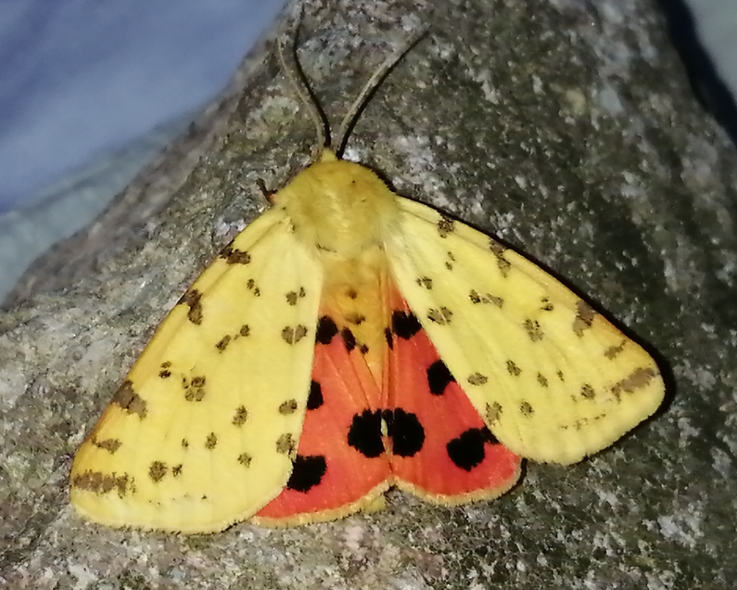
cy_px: 294
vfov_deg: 14.1
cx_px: 348
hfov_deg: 17.6
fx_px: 2378
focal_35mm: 109
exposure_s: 1/33.3
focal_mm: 3.46
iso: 125
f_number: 1.8
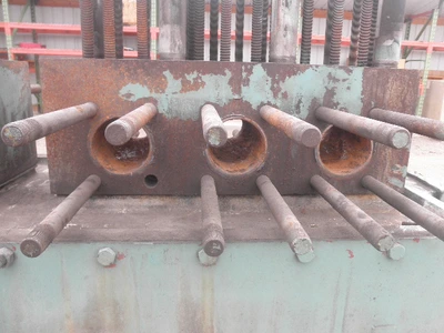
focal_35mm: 28
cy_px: 166
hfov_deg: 63.4
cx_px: 222
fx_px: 359
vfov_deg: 49.7
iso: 64
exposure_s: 1/125
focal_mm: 5
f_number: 3
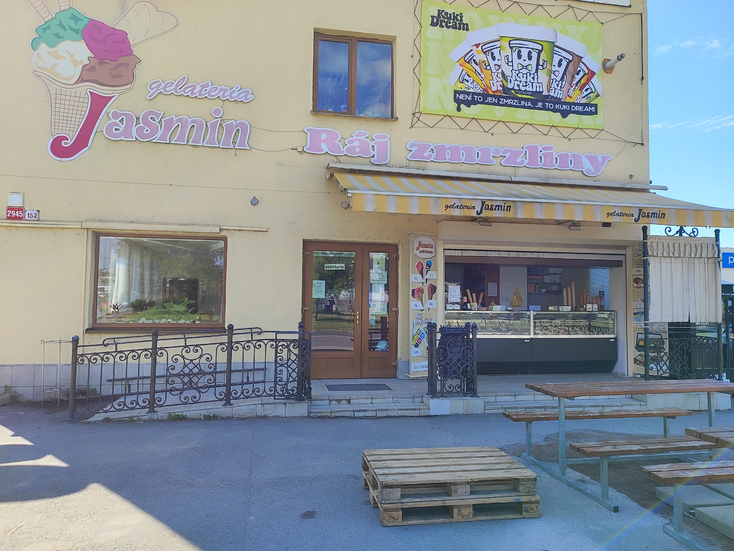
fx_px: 509
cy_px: 276
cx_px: 367
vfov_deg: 56.8
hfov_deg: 71.6
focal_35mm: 24
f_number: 1.89
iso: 50
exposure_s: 1/411
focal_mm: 5.89
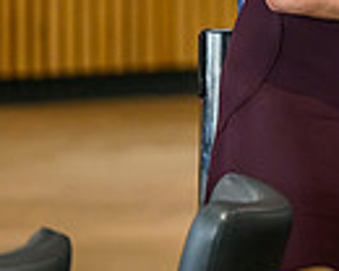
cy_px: -173
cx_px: 748
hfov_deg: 3.7
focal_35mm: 523
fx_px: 5247
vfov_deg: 3.0
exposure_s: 1/500
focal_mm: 125
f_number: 2.8
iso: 1600
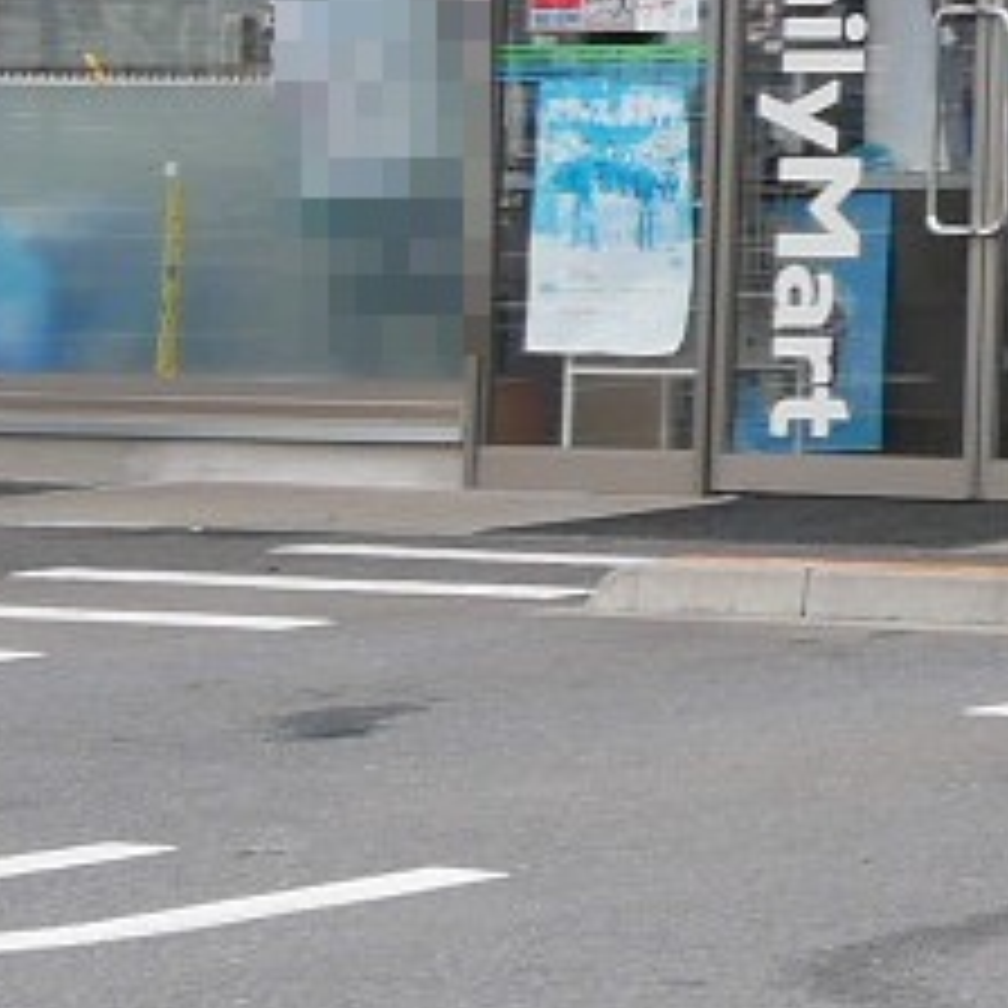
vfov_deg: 9.6
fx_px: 5897
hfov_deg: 7.9
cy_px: -306
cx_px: 3352
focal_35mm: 179
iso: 200
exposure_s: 1/250
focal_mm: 10
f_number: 6.3
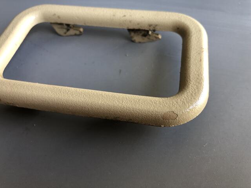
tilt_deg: -48.9
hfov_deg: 63.4
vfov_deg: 49.7
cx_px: 126
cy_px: 94
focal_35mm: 28
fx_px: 203
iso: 25
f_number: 1.8
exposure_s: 1/40
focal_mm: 3.99
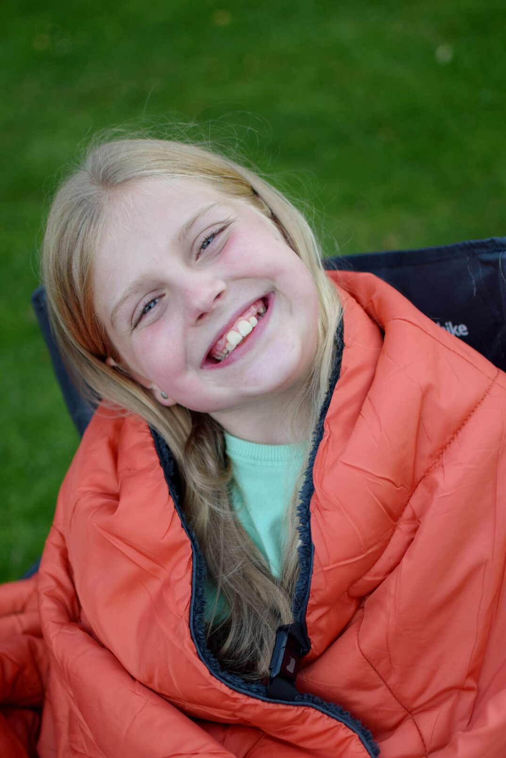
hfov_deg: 19.3
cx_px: 256
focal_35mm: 71
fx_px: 1490
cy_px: 486
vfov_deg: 28.4
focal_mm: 35
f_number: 1.8
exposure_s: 1/400
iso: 100
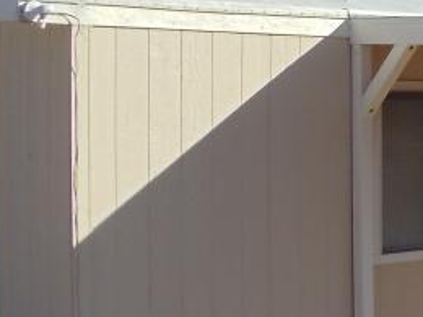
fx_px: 2114
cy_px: 62
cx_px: 667
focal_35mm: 173
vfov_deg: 8.6
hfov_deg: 10.9
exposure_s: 1/320
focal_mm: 6
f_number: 7.1
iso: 80
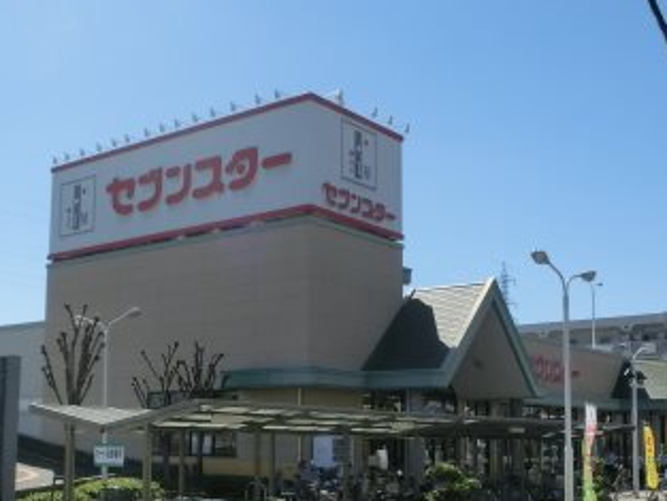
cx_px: 300
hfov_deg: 38.9
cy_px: 354
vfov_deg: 29.4
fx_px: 945
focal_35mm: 49
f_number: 7.9
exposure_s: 1/250
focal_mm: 4.24
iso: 80
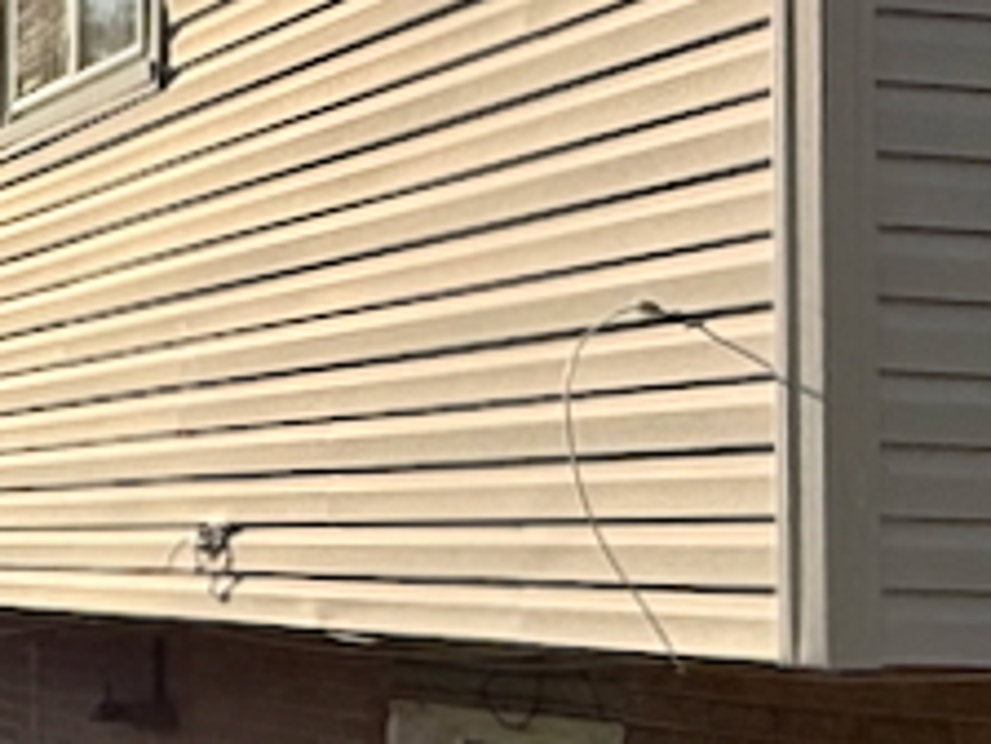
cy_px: 456
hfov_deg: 20.7
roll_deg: -2.6
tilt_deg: +3.4
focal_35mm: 80
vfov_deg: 18.4
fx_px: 2290
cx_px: -509
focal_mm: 2.22
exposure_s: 1/2165
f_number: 2.2
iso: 64
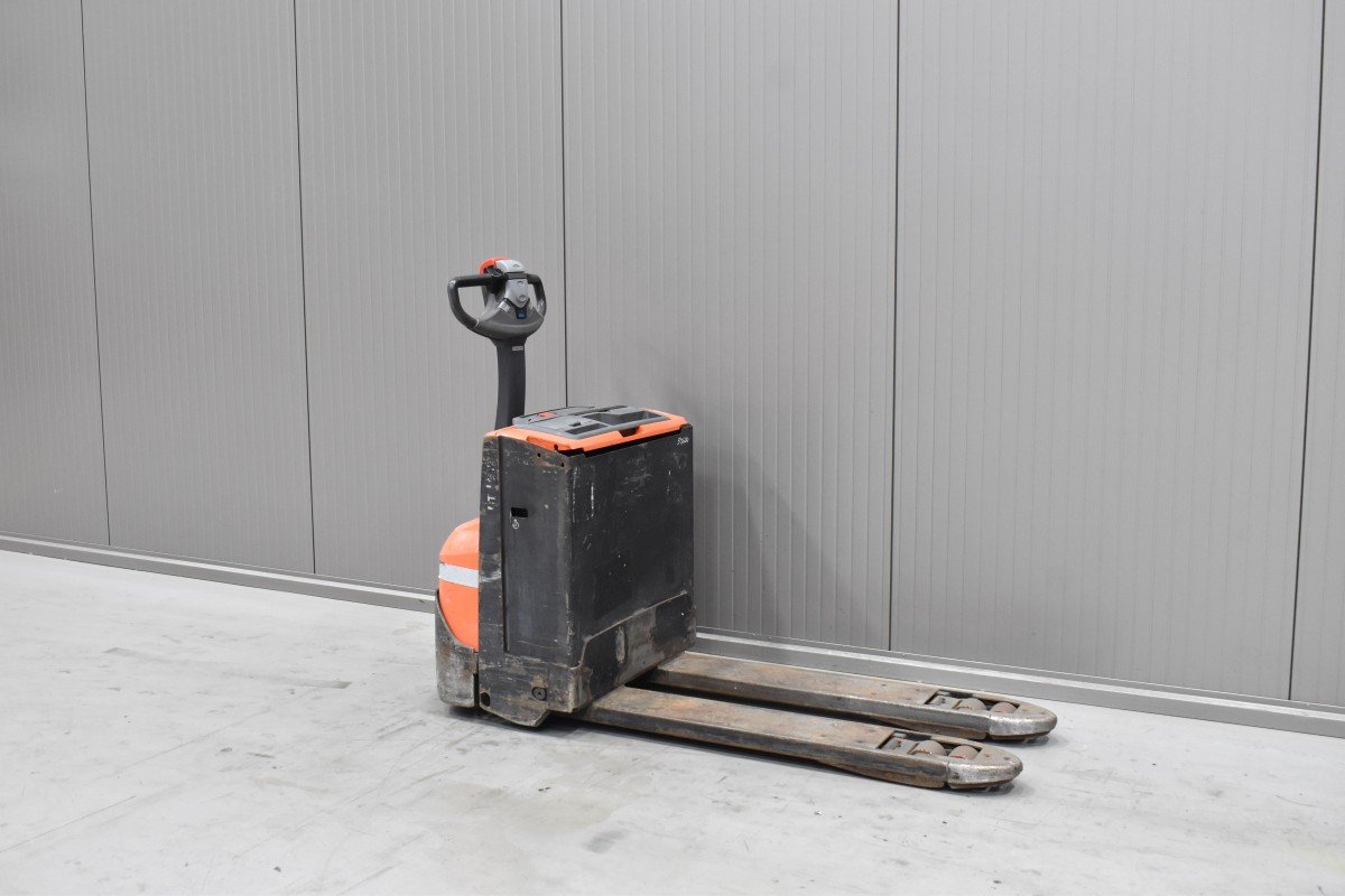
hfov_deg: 53.1
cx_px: 672
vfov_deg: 36.9
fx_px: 1345
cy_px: 448
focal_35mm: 36
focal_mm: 24
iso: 1600
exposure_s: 1/25
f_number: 5.6
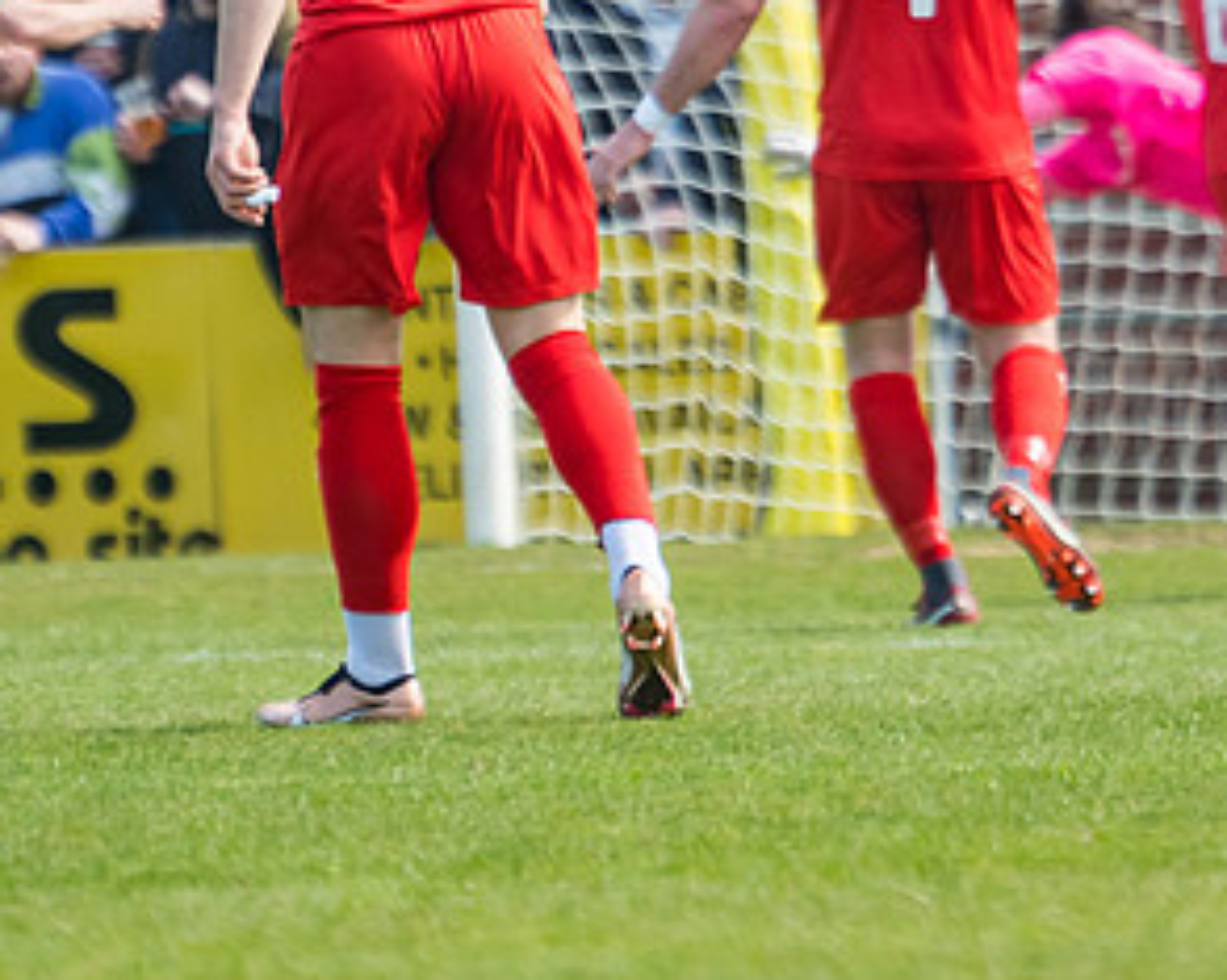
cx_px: 550
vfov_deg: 1.6
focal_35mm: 966
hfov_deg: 2.0
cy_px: 219
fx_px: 35056
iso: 400
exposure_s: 1/1600
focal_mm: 280
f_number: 4
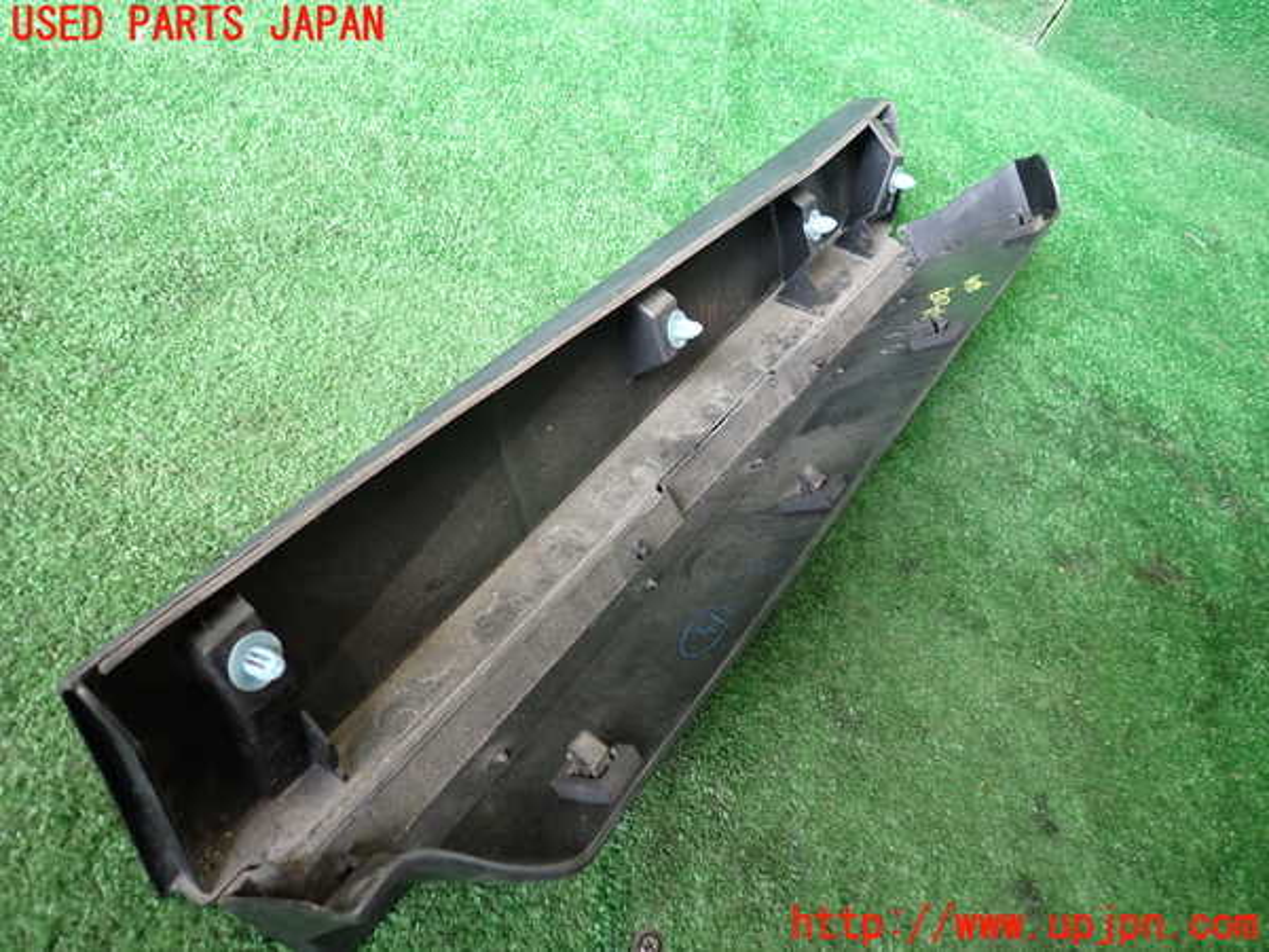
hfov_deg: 69.4
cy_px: 476
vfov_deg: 54.9
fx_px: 916
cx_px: 634
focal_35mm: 25
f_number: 2
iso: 200
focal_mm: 4.5
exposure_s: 1/40
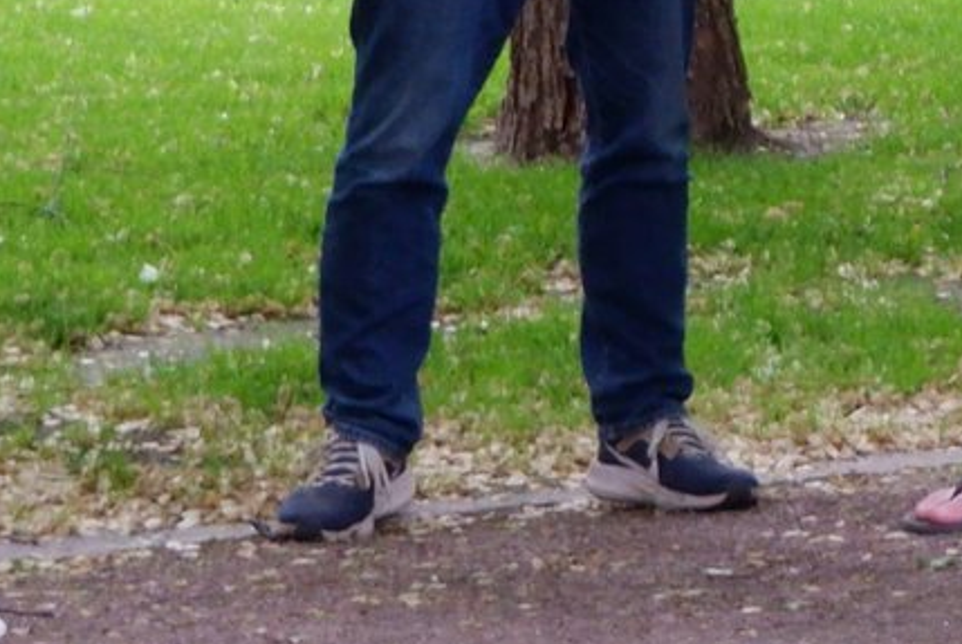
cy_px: -359
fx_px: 8479
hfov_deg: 6.4
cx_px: 1684
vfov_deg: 4.3
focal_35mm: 317
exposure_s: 1/100
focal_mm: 45
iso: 2000
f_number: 5.6
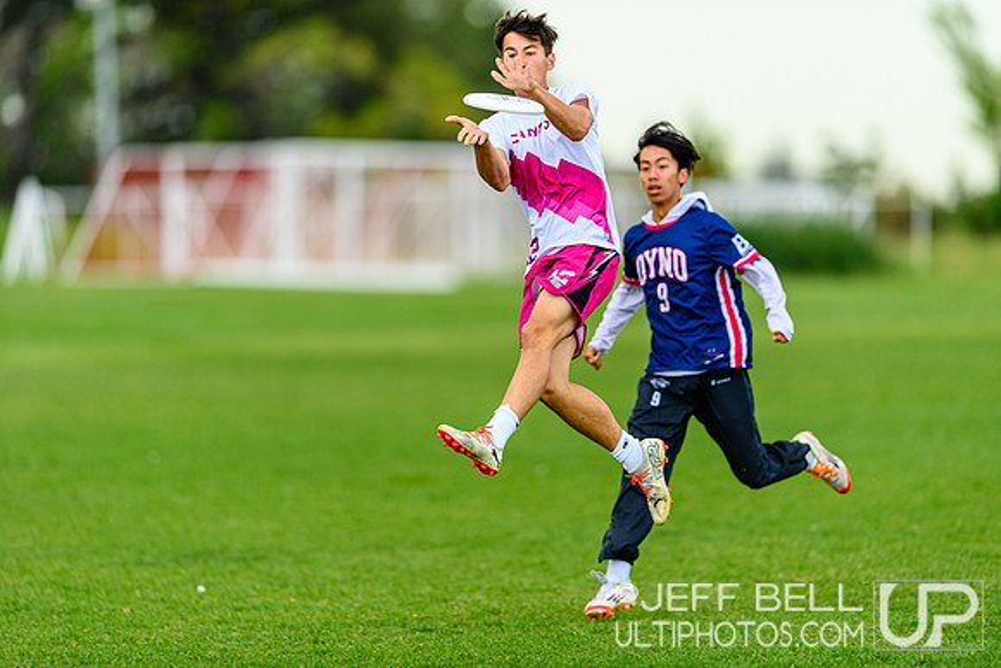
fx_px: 11124
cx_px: 500
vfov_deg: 3.4
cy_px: 334
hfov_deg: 5.2
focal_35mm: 400
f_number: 3.2
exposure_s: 1/1250
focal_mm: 400
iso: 250
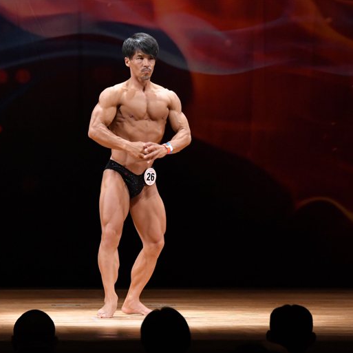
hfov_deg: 5.7
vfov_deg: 5.7
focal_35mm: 308
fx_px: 3553
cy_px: 177
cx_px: 125
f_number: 5.6
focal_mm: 160
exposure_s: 1/400
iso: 4000
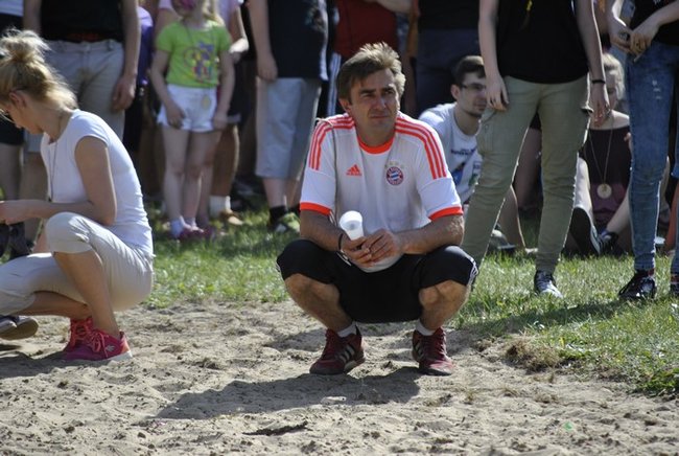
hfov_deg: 6.9
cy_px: 228
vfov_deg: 4.6
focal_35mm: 300
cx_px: 340
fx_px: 5669
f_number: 5.6
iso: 200
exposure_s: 1/640
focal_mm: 200
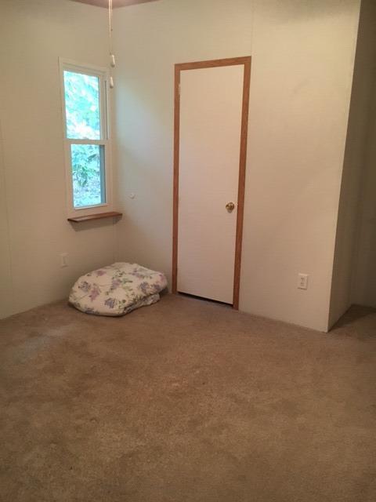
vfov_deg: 61.7
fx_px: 420
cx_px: 188
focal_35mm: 29
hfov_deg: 48.2
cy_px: 251
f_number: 2.2
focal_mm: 4.15
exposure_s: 1/20
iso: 200
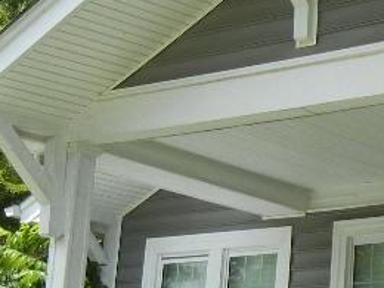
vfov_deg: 12.5
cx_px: 468
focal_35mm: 118
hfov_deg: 16.0
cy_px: 222
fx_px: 1309
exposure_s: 1/835
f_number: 3.5
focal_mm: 5.4
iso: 160
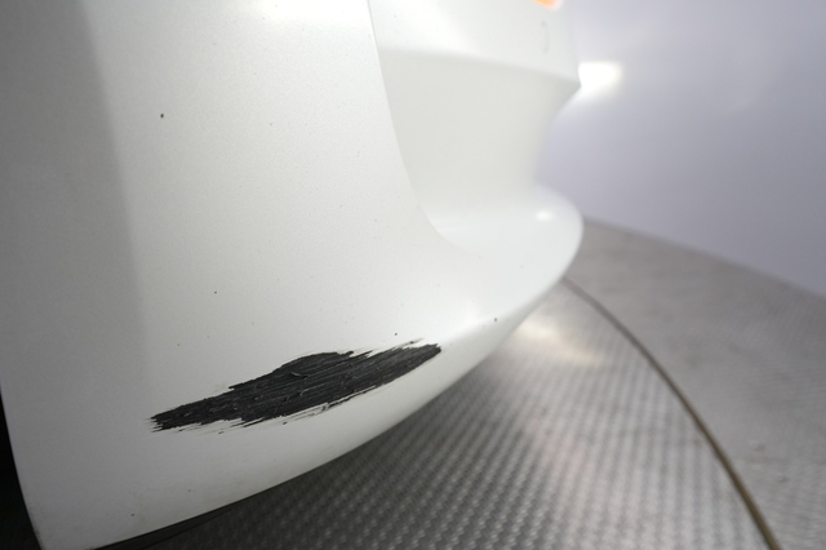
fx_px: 642
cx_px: 413
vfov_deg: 46.4
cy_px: 275
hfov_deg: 65.5
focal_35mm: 28
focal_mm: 28
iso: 1600
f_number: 5.6
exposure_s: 1/80
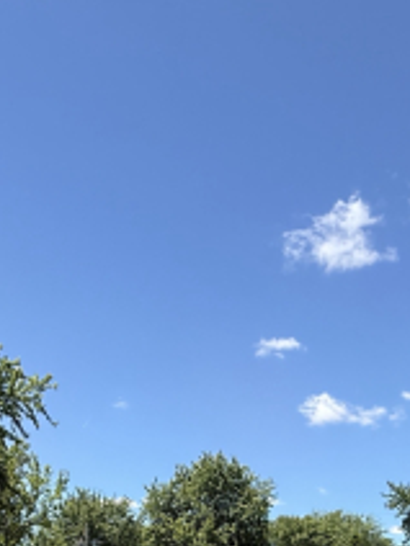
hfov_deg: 32.7
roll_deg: +0.5
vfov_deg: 37.6
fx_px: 695
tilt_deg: +4.9
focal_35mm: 44
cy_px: 564
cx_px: 151
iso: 50
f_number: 2.2
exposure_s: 1/1368
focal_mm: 2.22
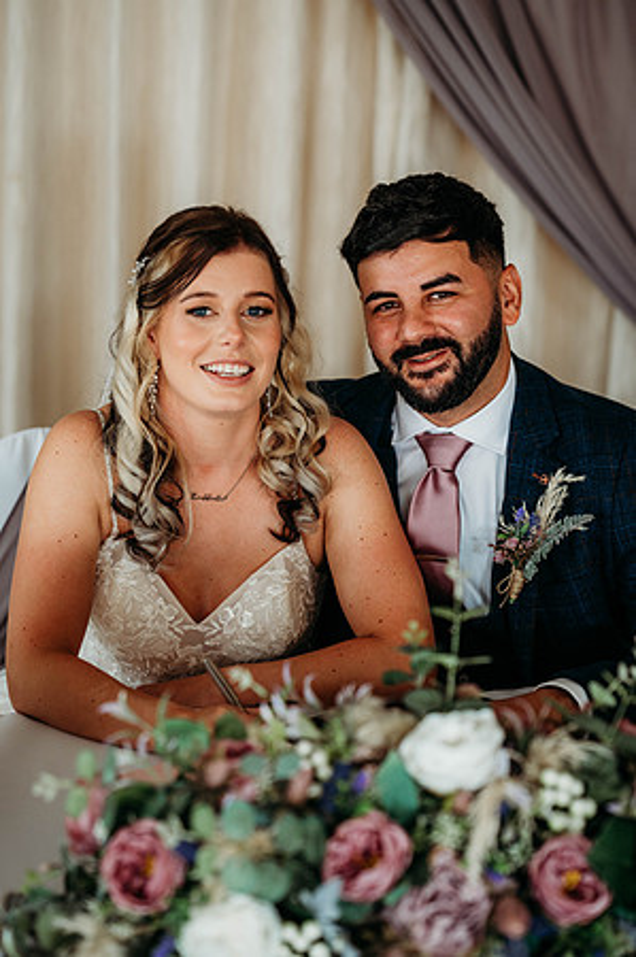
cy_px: 478
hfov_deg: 16.0
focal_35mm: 85
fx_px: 2258
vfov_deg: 23.9
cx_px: 318
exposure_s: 1/200
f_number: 2.8
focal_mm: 85
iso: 1000
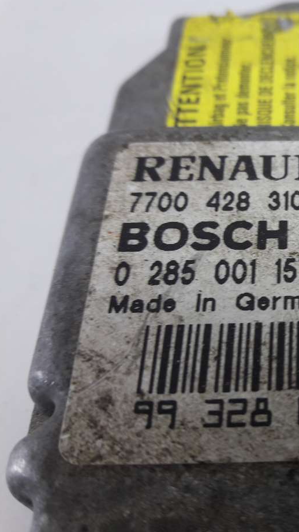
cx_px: 345
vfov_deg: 49.4
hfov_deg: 26.3
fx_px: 578
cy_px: 265
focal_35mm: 41
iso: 40
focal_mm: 3.7
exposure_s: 1/50
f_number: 1.9
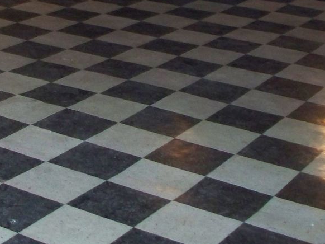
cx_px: -30
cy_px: -58
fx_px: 929
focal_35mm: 99
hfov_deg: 19.1
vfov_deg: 14.4
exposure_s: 1/30
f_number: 2.8
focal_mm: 7.54
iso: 400
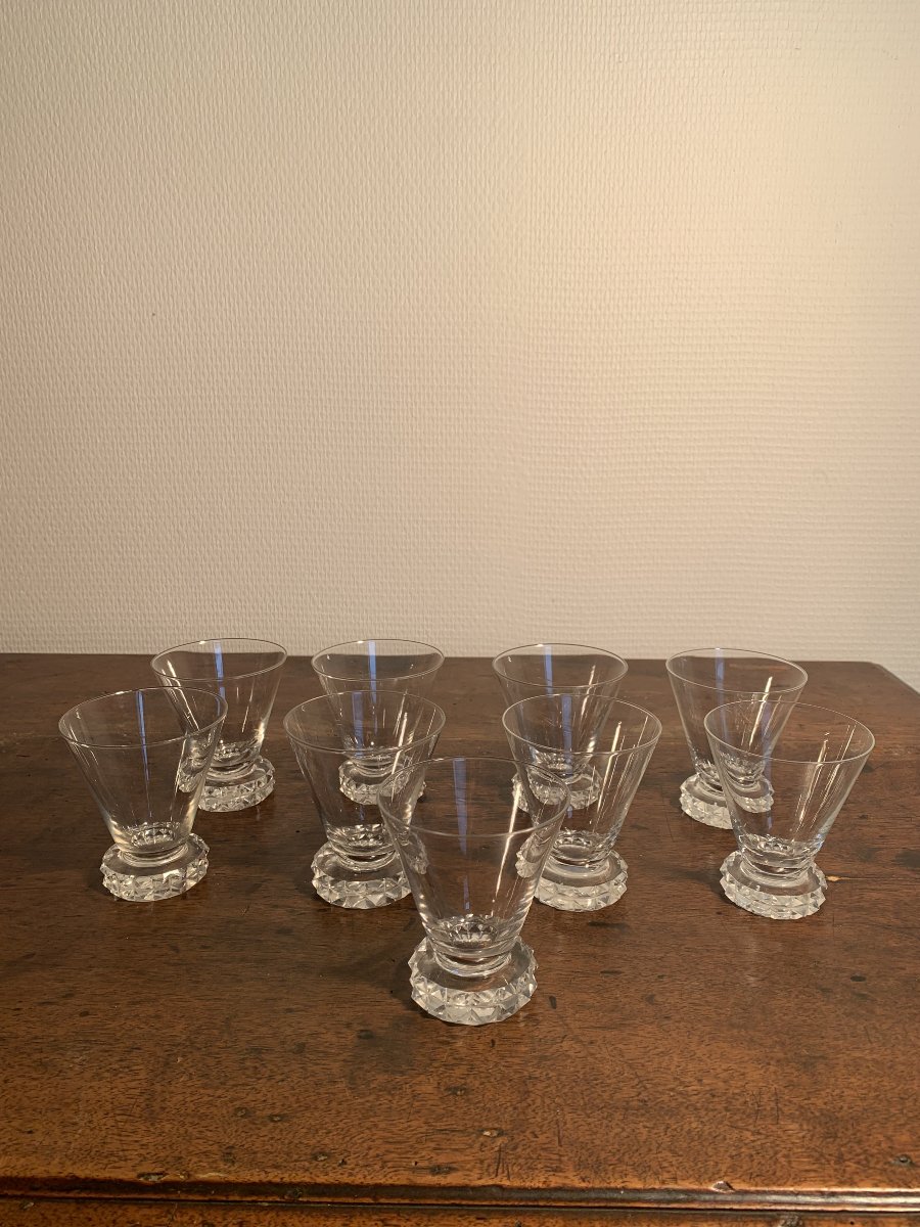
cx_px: 460
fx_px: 921
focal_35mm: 26
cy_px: 614
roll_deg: -0.4
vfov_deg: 67.3
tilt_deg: -14.6
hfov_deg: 53.1
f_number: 1.8
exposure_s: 1/156
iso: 25
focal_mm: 4.25
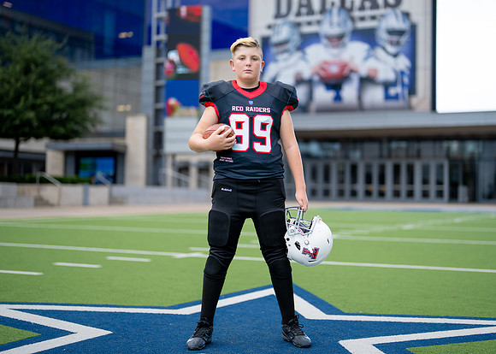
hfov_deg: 32.8
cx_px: 269
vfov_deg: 23.7
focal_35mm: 60
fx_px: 843
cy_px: 154
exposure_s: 1/1600
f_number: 1.2
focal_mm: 50
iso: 100
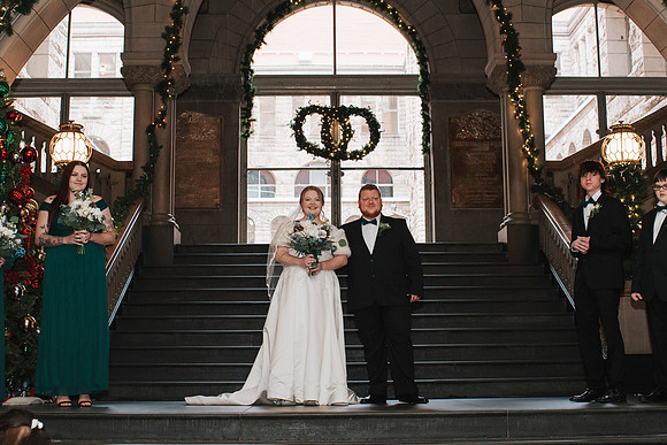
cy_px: 200
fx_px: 1028
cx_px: 333
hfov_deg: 35.9
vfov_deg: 24.4
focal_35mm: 55
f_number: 3.5
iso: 1000
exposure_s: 1/200
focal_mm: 35
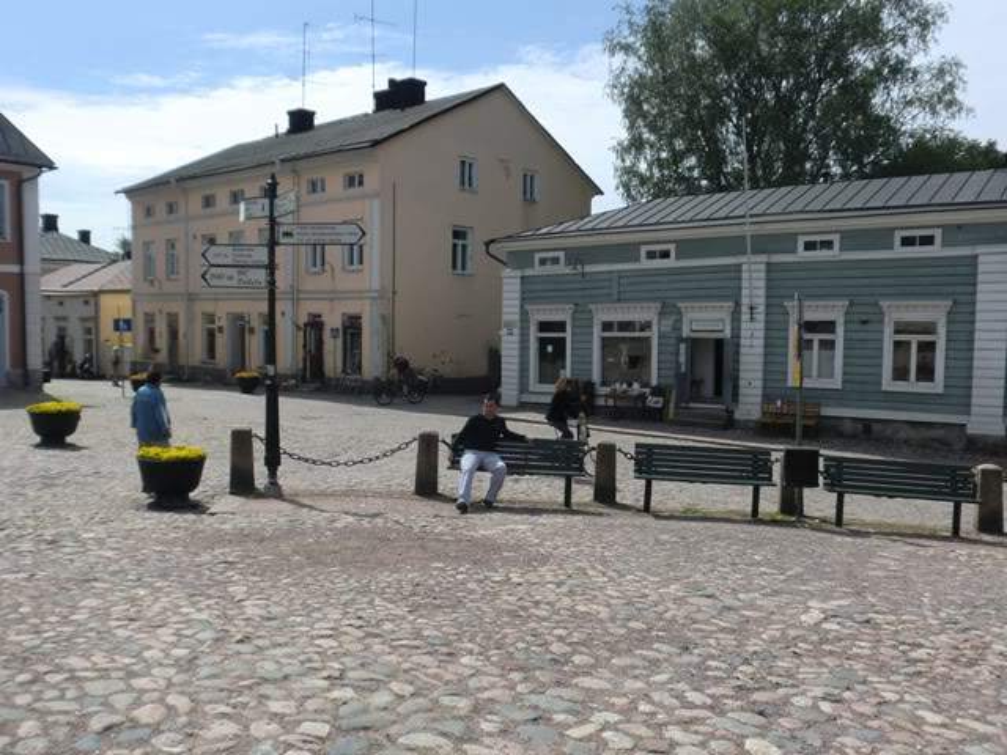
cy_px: 378
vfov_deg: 45.4
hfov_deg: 58.4
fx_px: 902
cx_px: 504
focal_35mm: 31
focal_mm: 5.58
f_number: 8.4
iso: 64
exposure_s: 1/200
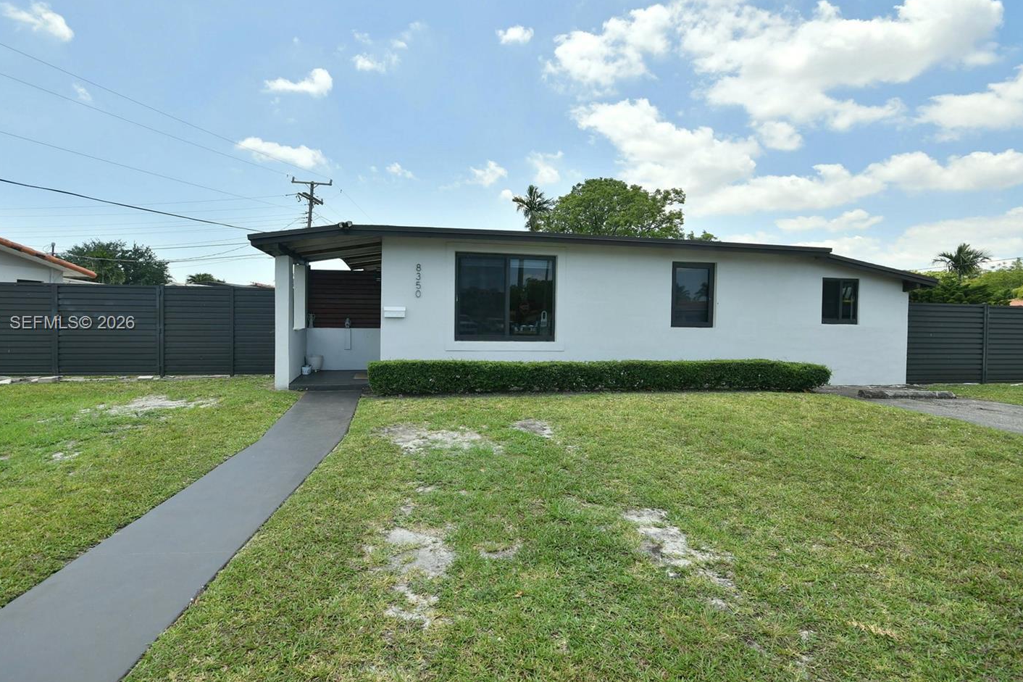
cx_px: 489
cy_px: 324
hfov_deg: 93.2
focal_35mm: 17
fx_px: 483
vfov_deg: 70.4
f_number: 7.1
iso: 100
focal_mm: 10
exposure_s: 1/200
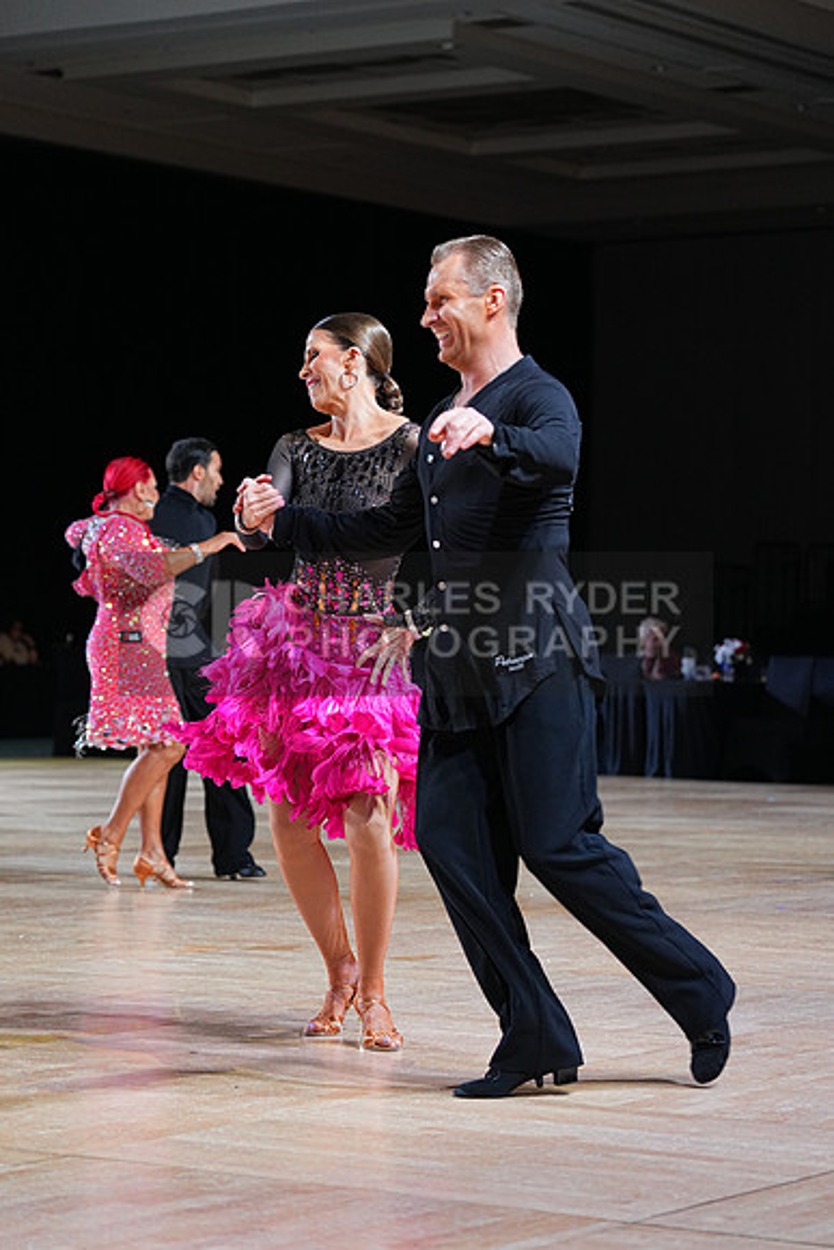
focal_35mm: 93
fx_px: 3230
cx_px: 417
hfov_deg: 14.7
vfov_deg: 21.9
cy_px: 625
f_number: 4
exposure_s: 1/500
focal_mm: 93
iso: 1600
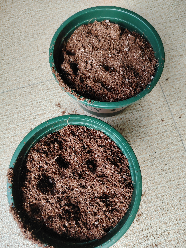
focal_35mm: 24
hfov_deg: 56.8
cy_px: 124
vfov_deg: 71.6
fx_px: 172
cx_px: 93
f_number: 1.75
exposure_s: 1/100
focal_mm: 5.25
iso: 128
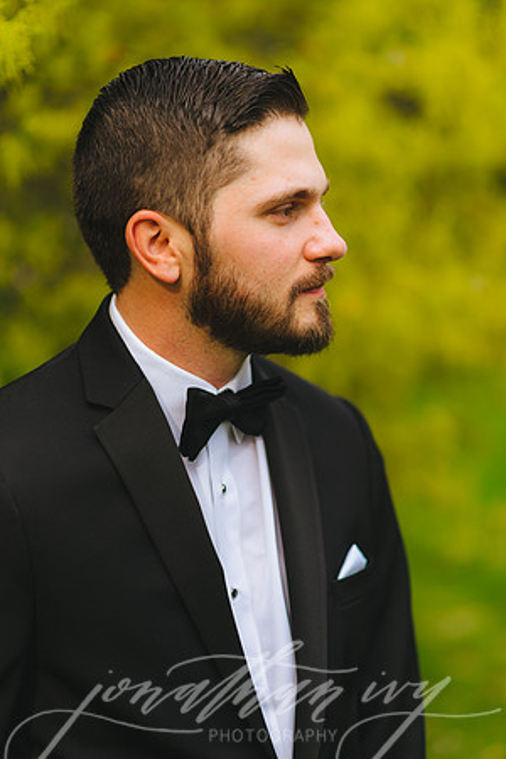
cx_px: 253
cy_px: 380
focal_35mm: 85
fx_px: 1792
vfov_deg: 23.9
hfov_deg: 16.1
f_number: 2
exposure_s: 1/1600
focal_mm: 85
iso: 200
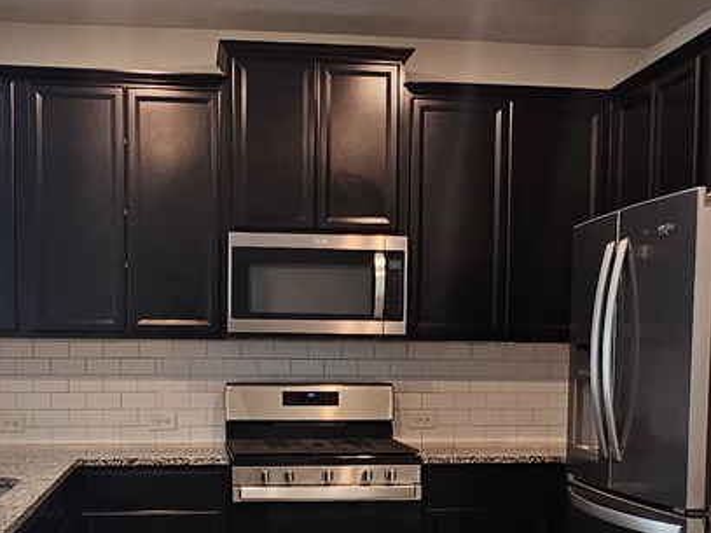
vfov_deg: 30.7
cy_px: 428
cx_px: 320
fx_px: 945
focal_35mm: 46
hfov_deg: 41.2
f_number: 2.2
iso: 125
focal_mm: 2.2
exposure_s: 1/60
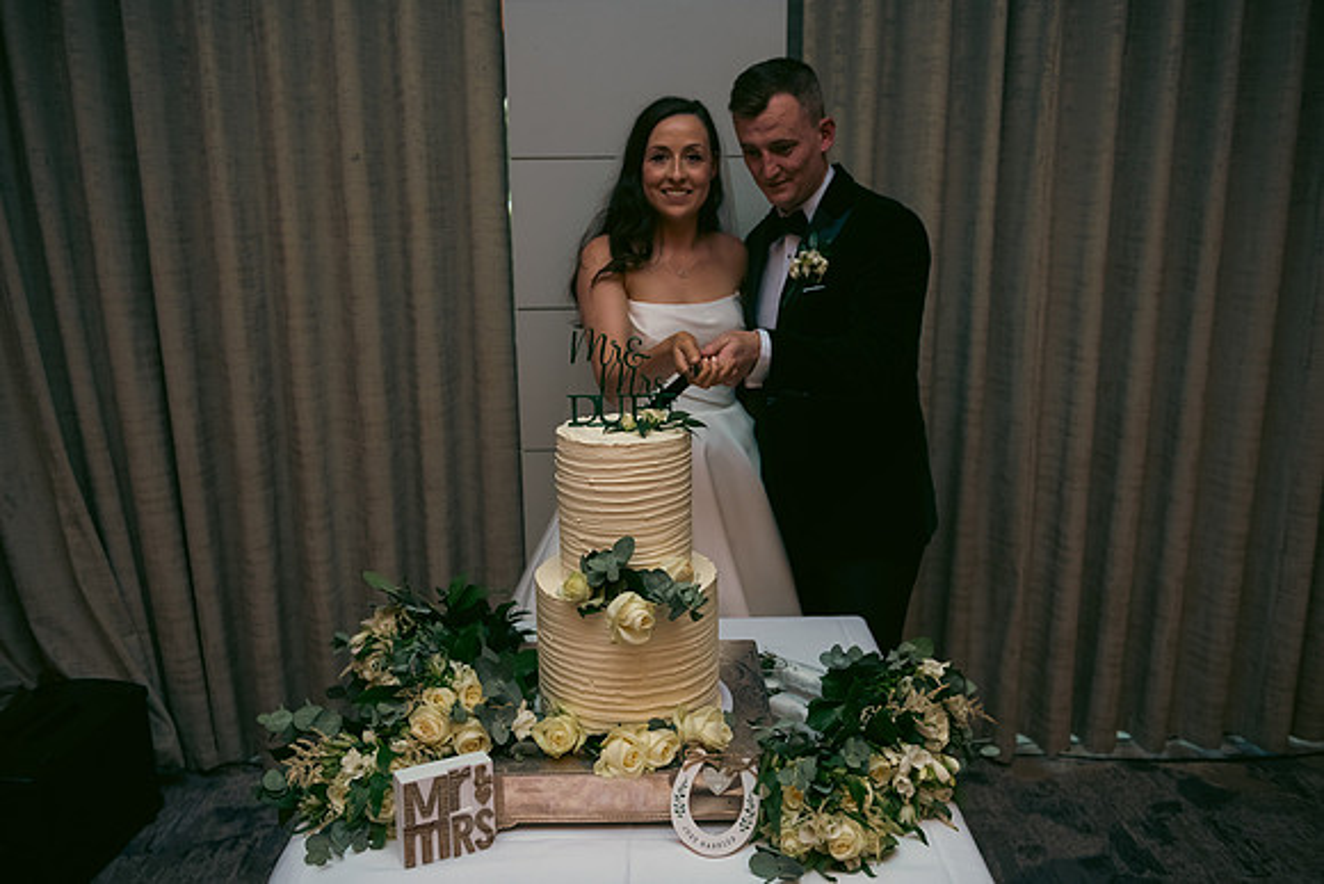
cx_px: 662
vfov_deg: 45.0
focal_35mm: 29
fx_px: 1067
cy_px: 442
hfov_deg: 63.6
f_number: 3.5
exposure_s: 1/160
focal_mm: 29
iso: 800
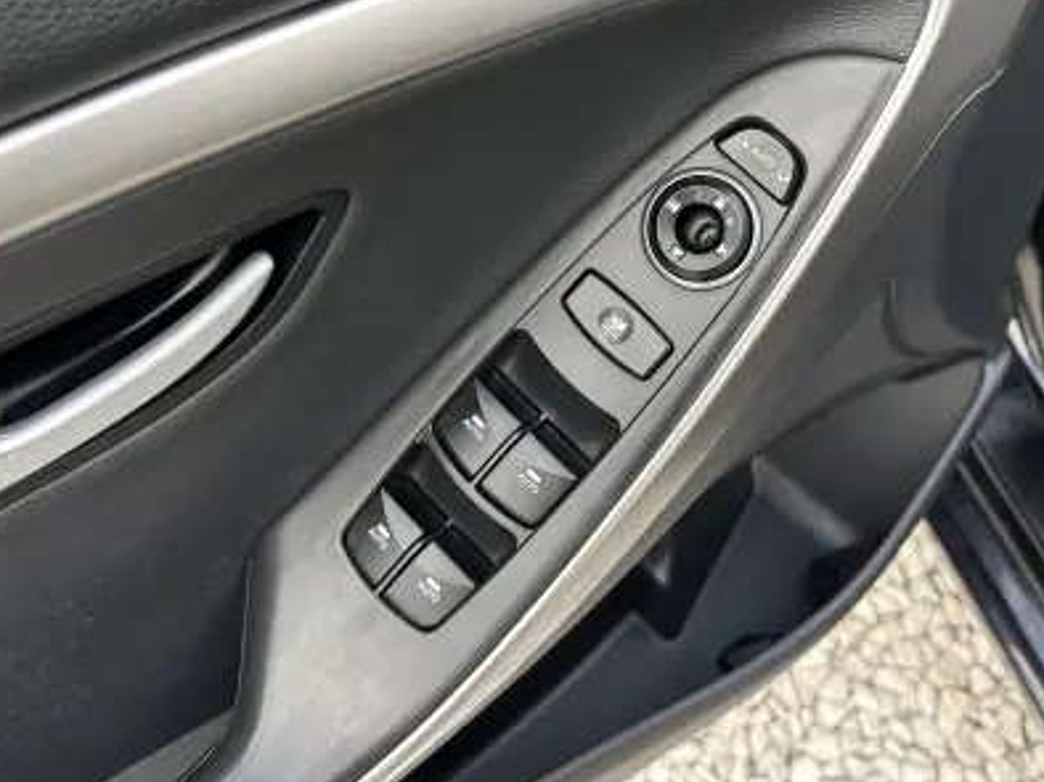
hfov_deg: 47.7
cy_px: 217
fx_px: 1176
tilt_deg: -53.1
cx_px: 601
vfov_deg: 36.1
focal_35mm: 39
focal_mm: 6.86
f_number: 1.78
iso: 100
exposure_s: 1/148
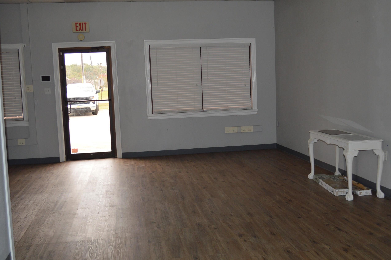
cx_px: 207
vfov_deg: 33.3
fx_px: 434
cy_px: 125
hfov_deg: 48.5
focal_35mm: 40
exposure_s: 1/125
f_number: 4
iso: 400
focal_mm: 22
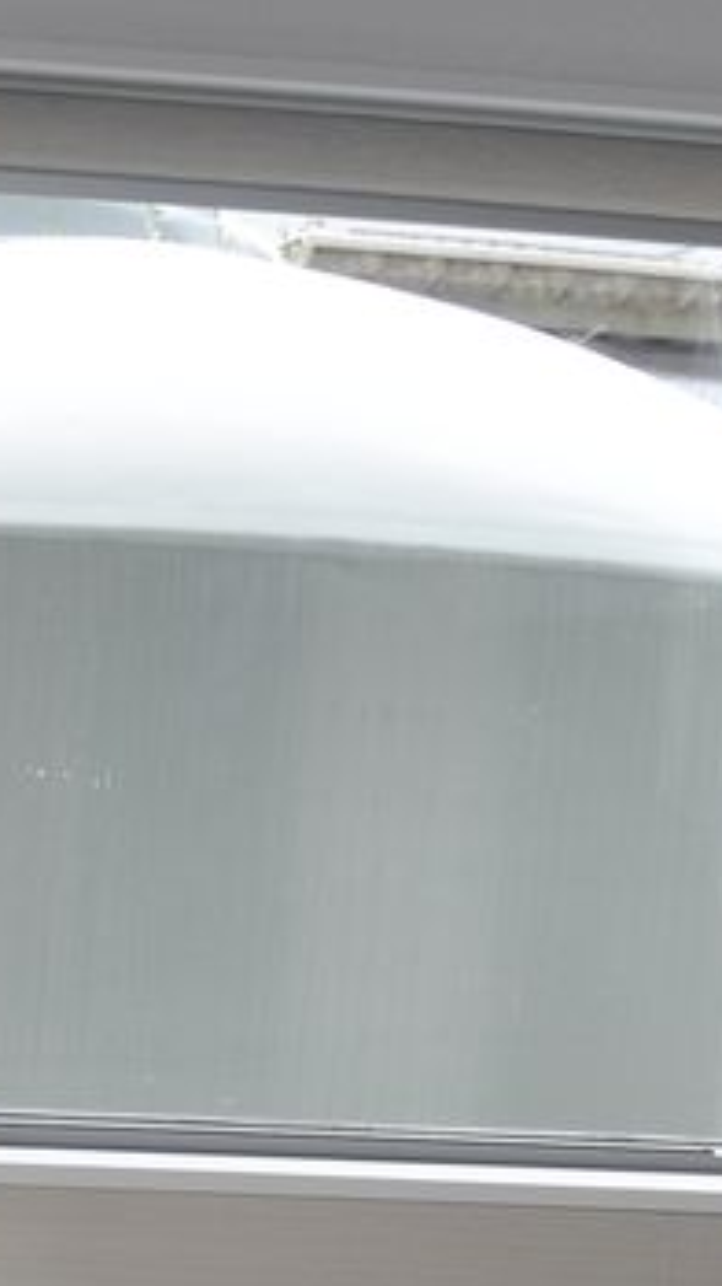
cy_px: 1555
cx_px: -199
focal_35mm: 105
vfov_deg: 19.2
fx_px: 3578
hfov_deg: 11.3
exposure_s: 1/160
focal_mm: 18
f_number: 3.5
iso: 400
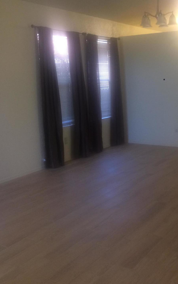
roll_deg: +2.8
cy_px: 160
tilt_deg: -17.9
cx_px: 113
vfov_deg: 46.1
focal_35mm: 43
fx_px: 334
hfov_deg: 29.7
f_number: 2.2
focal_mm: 4.15
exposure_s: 1/30
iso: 125
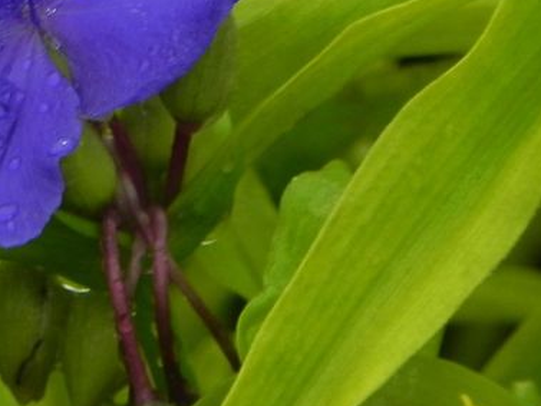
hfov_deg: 1.6
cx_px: -200
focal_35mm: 1202
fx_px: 18792
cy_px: 77
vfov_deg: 1.2
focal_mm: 75.7
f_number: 5
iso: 160
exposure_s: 1/50
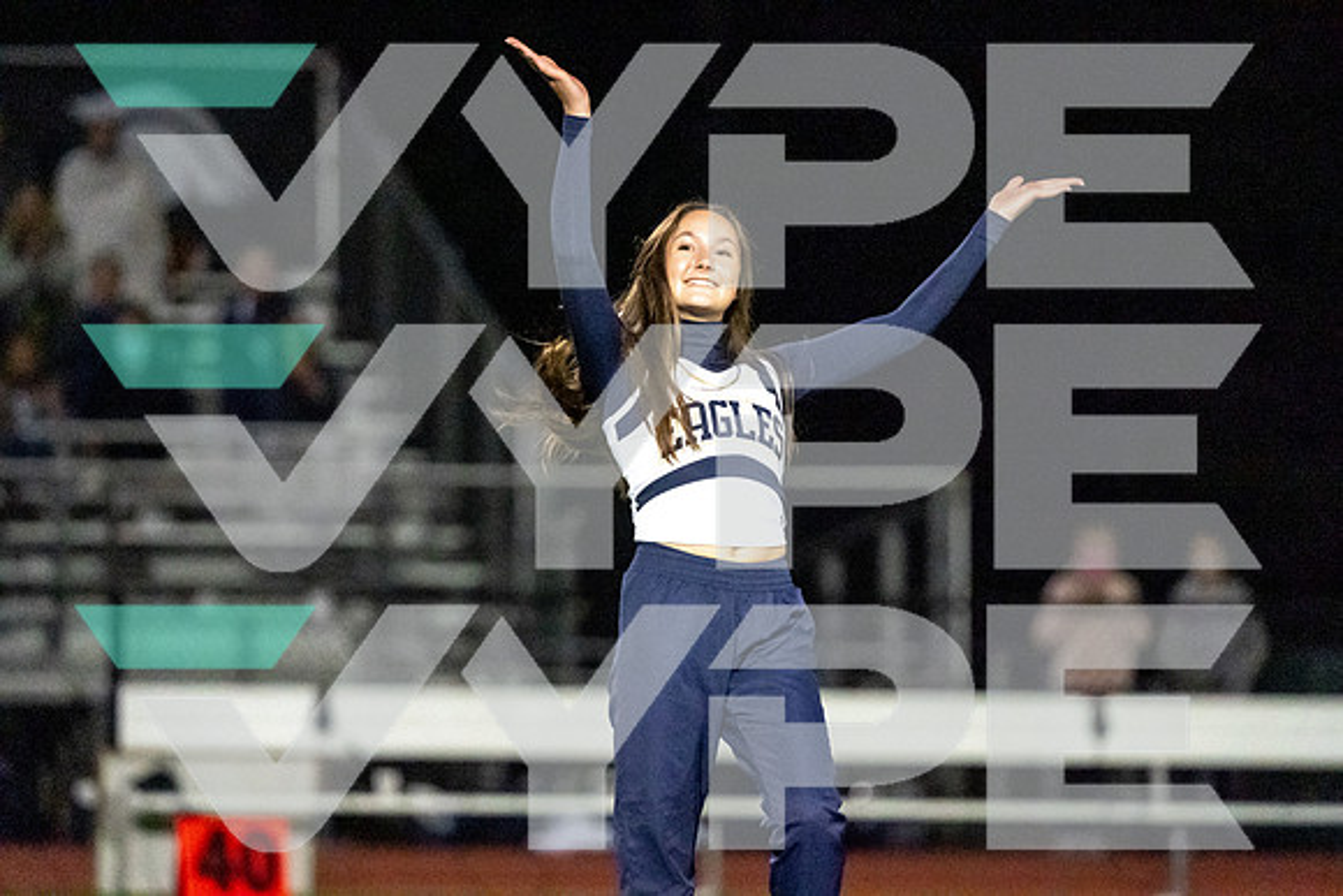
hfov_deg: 4.6
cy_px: 448
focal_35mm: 448
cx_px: 672
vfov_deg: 3.1
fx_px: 16716
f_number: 6.3
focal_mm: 448
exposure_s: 1/1600
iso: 16000
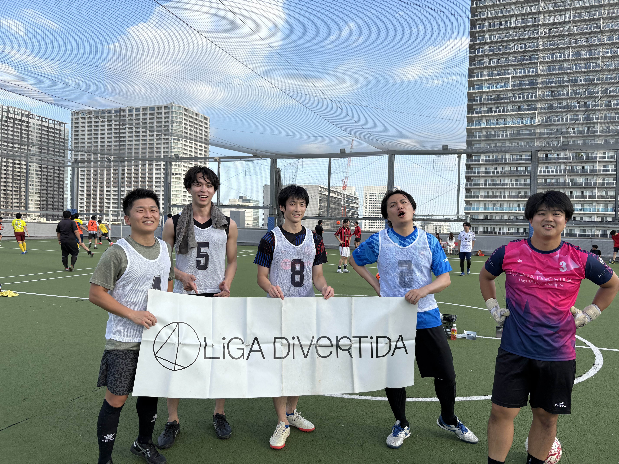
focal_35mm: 26
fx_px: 465
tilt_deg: +1.2
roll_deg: -1.3
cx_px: 310
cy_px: 232
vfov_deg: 53.1
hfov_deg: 67.3
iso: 50
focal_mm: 5.96
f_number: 1.6
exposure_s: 1/1393
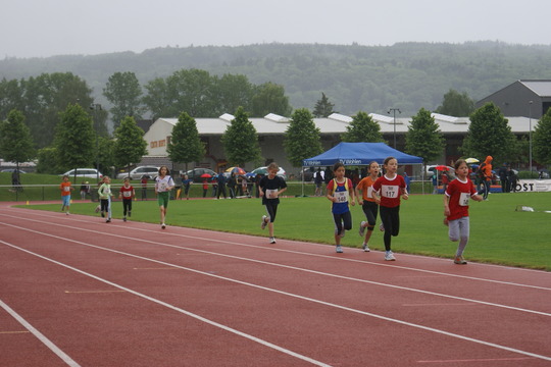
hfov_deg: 19.5
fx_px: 1607
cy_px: 184
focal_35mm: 105
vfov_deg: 13.0
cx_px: 276
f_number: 5.6
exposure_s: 1/250
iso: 125
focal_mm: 70
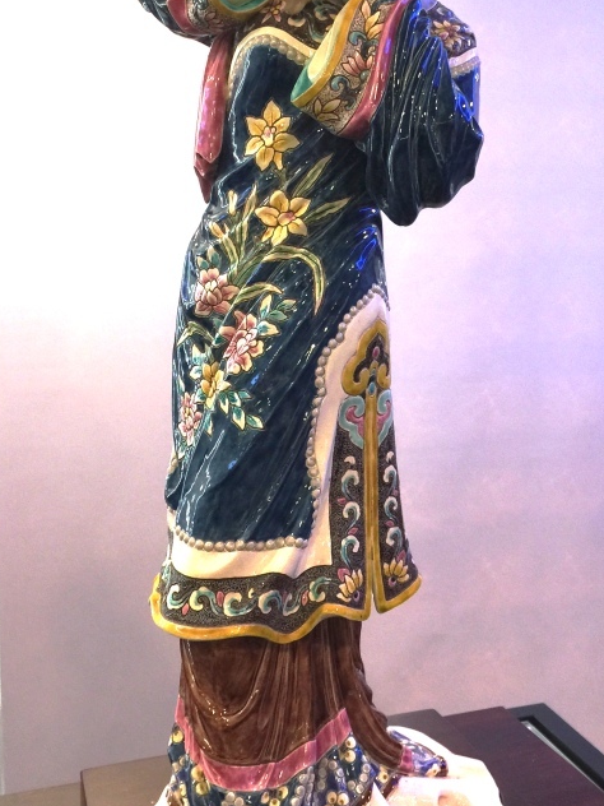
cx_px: 409
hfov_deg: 30.6
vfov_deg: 40.1
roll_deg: +1.2
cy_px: 295
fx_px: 1093
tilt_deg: -1.9
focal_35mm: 47
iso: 40
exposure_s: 1/15
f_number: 2.2
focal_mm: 4.15
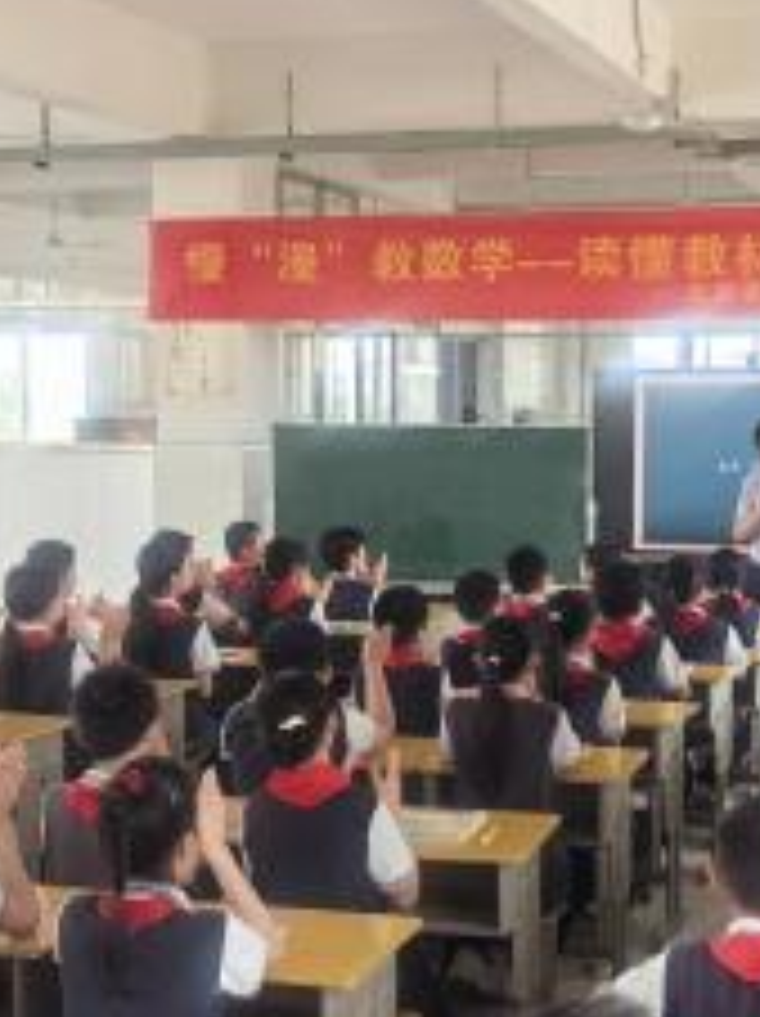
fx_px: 1818
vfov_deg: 31.1
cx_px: 495
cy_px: 621
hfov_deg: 23.5
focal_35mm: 62
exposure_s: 1/101
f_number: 2
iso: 50
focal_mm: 5.72
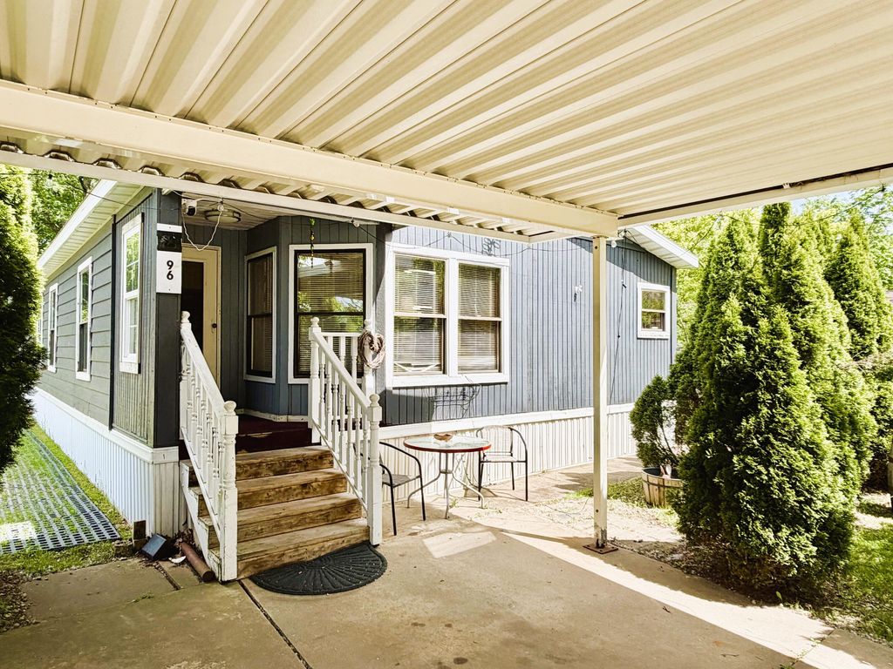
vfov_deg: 61.1
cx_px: 446
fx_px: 568
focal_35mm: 22
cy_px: 334
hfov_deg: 76.4
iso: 40
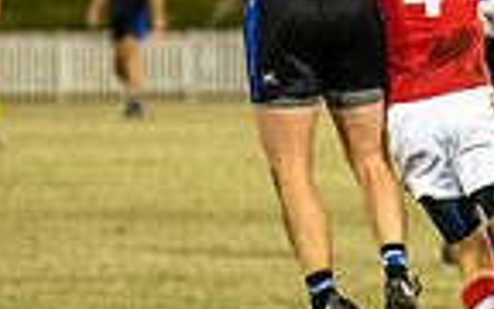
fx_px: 9061
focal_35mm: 673
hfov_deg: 3.1
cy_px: 136
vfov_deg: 2.0
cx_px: 521
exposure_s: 1/1250
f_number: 2.8
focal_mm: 155
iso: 2500
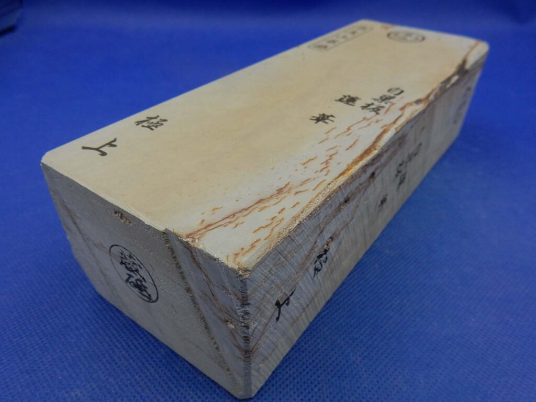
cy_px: 201
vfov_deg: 54.9
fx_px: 387
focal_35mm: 25
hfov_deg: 69.4
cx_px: 268
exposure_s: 1/160
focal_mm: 4.5
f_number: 3.7
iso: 125
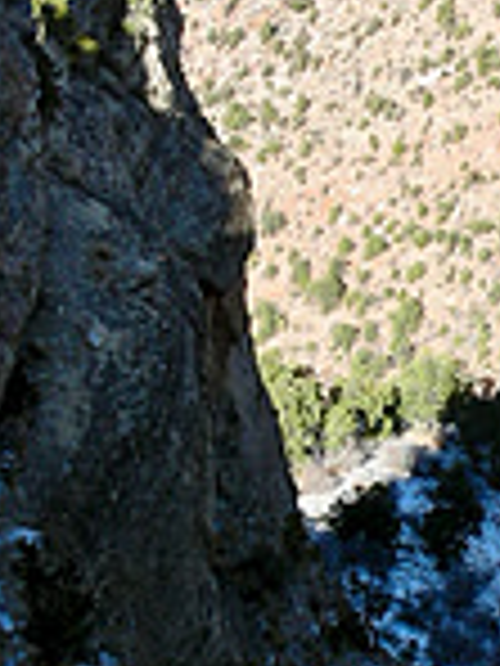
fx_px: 2696
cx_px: 464
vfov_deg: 14.1
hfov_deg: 10.5
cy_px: 374
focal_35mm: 140
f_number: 3.5
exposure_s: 1/280
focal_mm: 7.7
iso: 50
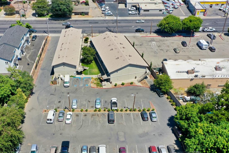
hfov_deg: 50.6
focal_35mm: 38
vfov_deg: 35.0
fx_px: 242
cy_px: 89
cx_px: 105
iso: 100
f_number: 5.6
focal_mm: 10.26
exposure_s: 1/400
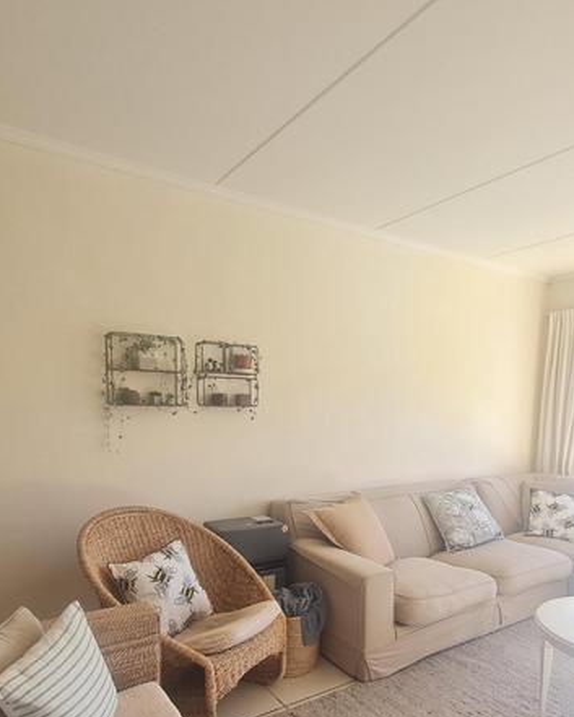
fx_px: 488
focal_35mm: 23
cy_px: 485
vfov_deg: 70.2
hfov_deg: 60.5
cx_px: 335
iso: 64
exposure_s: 1/100
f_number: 2.2
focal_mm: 1.74
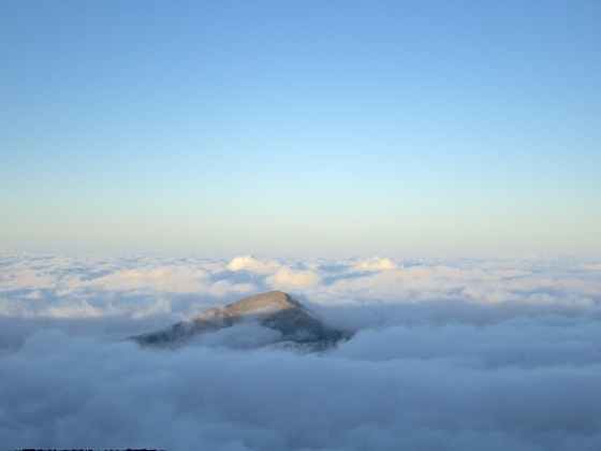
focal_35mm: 64
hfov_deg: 30.3
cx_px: 300
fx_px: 1111
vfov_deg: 22.9
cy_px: 226
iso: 200
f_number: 5.6
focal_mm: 32
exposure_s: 1/500
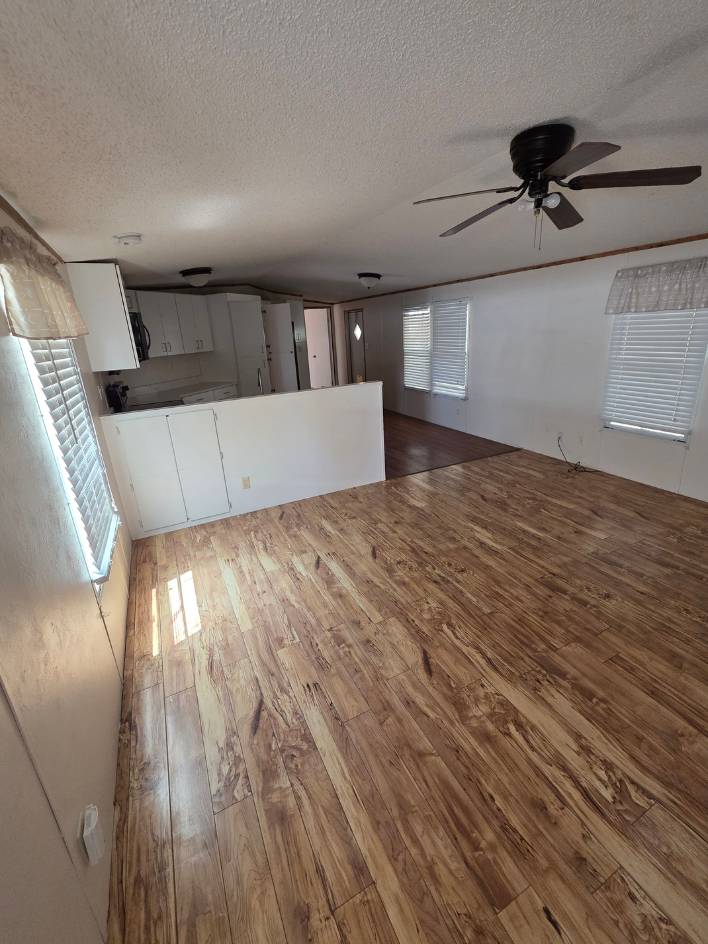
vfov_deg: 102.0
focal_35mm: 14
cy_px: 466
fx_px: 382
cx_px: 355
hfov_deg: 85.7
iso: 250
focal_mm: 2.2
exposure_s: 1/120
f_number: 1.9
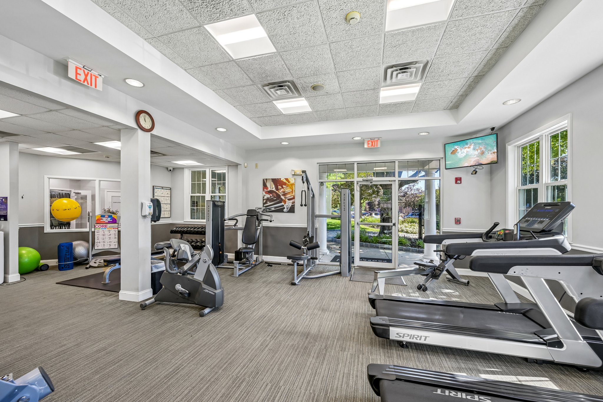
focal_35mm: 14
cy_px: 201
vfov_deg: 81.2
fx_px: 234
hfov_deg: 104.3
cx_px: 302
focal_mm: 14
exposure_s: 1/15
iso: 200
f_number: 8
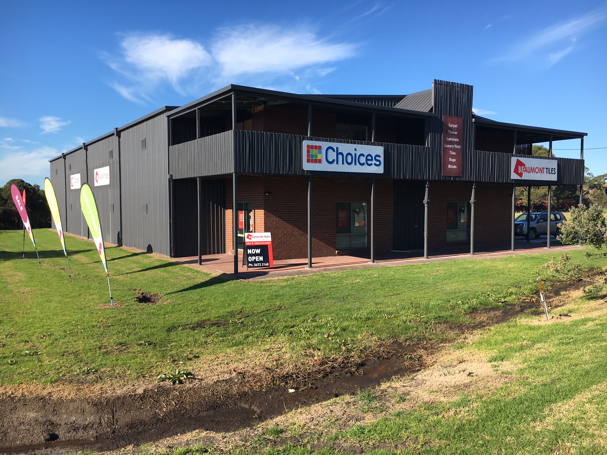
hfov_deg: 61.7
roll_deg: +0.2
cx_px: 304
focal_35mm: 29
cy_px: 228
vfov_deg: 48.2
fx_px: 509
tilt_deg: -3.3
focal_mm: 4.15
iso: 25
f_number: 2.2
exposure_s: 1/1083
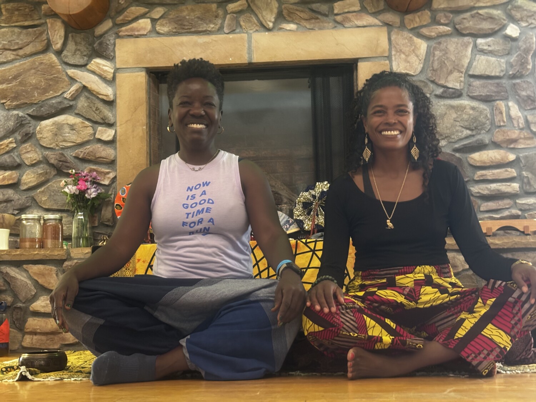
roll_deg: +1.8
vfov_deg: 28.0
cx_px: 268
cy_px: 201
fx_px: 805
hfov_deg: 36.8
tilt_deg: +5.8
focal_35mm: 52
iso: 400
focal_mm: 5.96
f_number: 1.6
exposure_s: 1/20
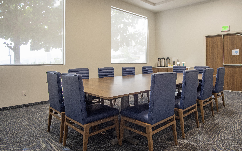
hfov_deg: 72.2
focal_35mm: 25
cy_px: 71
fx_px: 165
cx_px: 136
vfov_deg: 49.2
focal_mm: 20
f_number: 8
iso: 200
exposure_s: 1/5
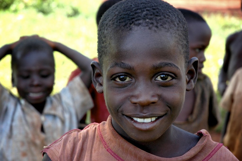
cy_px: 80
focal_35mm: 105
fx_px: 705
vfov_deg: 13.0
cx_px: 121
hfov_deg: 19.5
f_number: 5.6
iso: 200
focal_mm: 70
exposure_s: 1/125
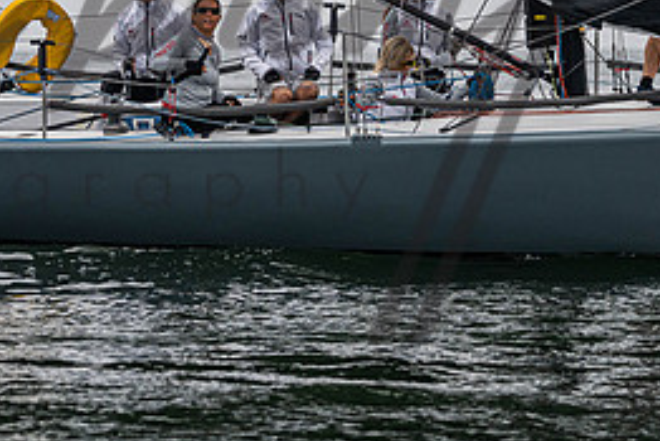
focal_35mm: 358
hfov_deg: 5.8
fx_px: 6567
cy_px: -4
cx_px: 257
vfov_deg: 3.8
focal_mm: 160
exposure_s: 1/4000
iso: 400
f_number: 5.6
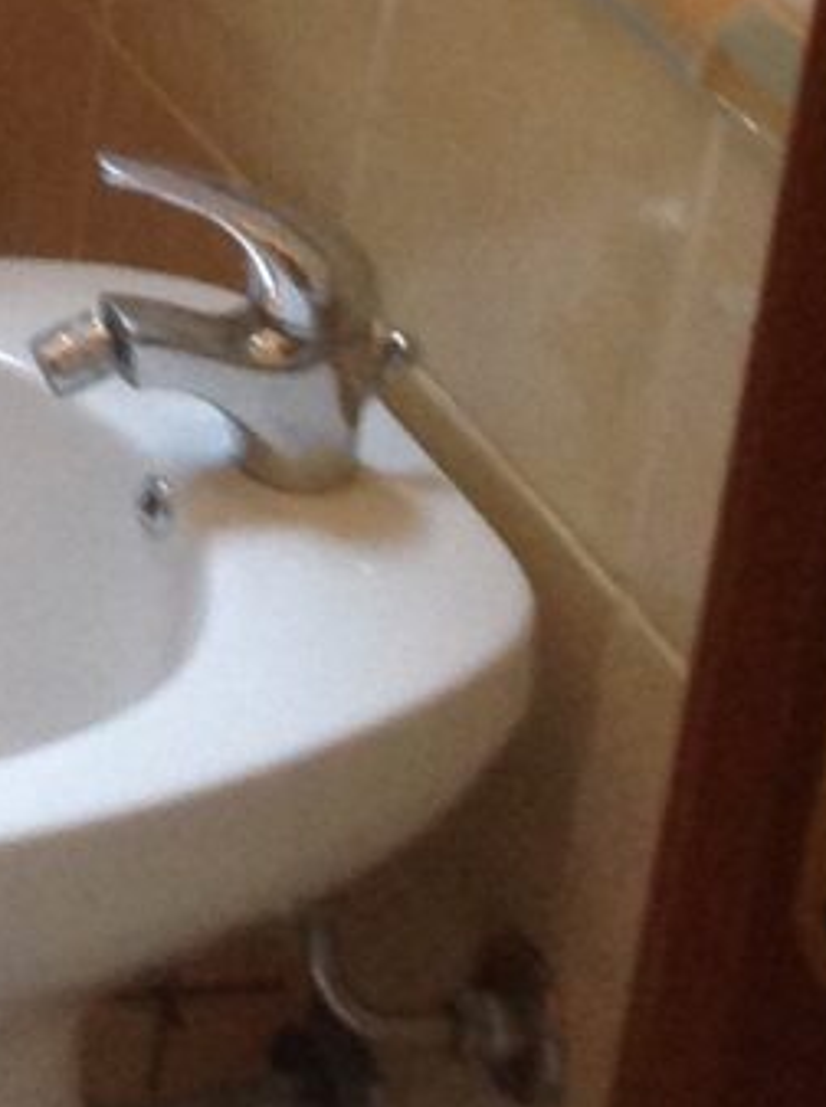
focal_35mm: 159
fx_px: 5078
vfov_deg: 11.9
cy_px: -590
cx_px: -916
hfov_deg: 8.7
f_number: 2.4
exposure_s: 1/15
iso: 200
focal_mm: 4.28
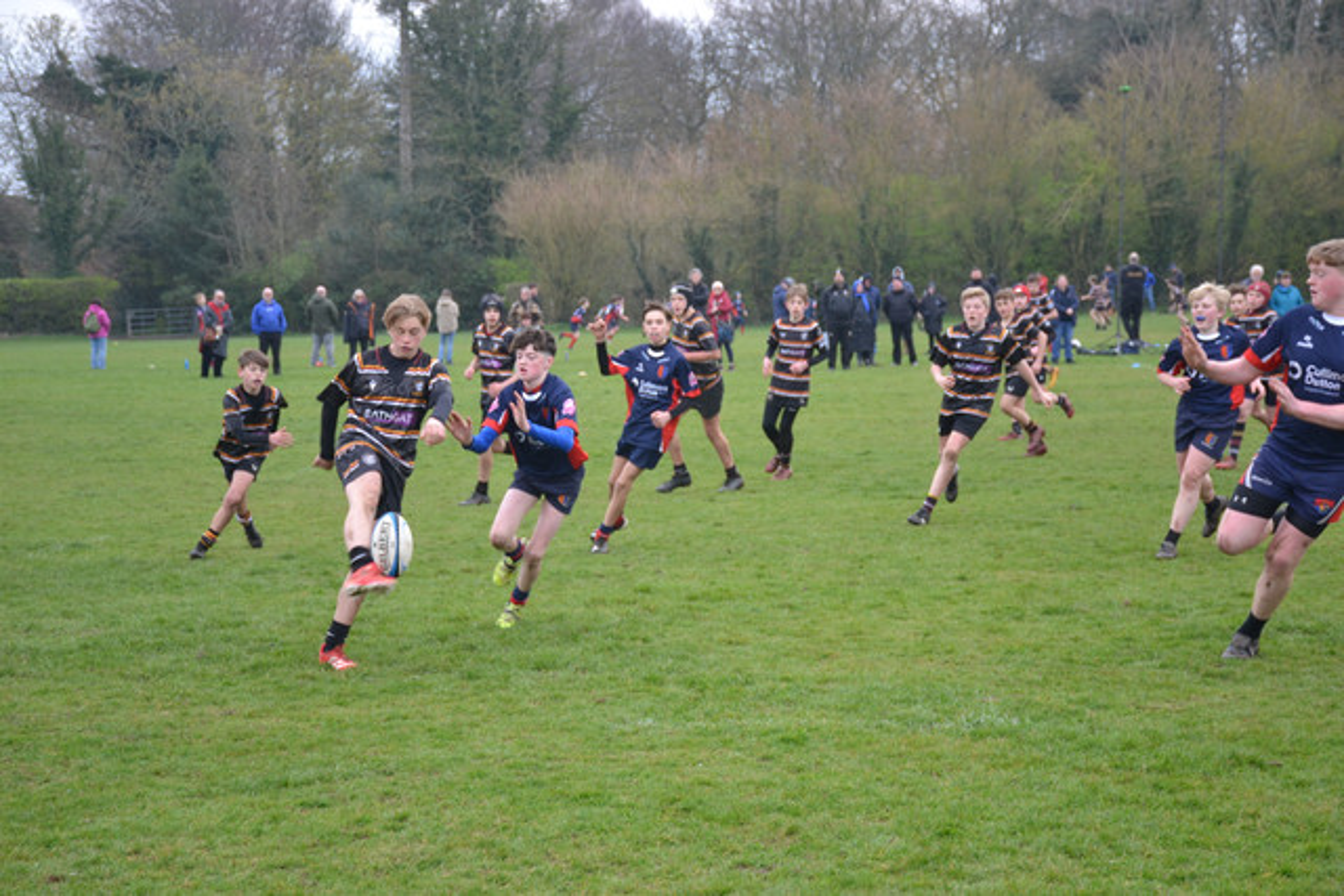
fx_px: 2912
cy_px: 448
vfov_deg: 17.5
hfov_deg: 26.0
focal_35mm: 78
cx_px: 672
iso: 400
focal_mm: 52
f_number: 4.8
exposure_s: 1/500
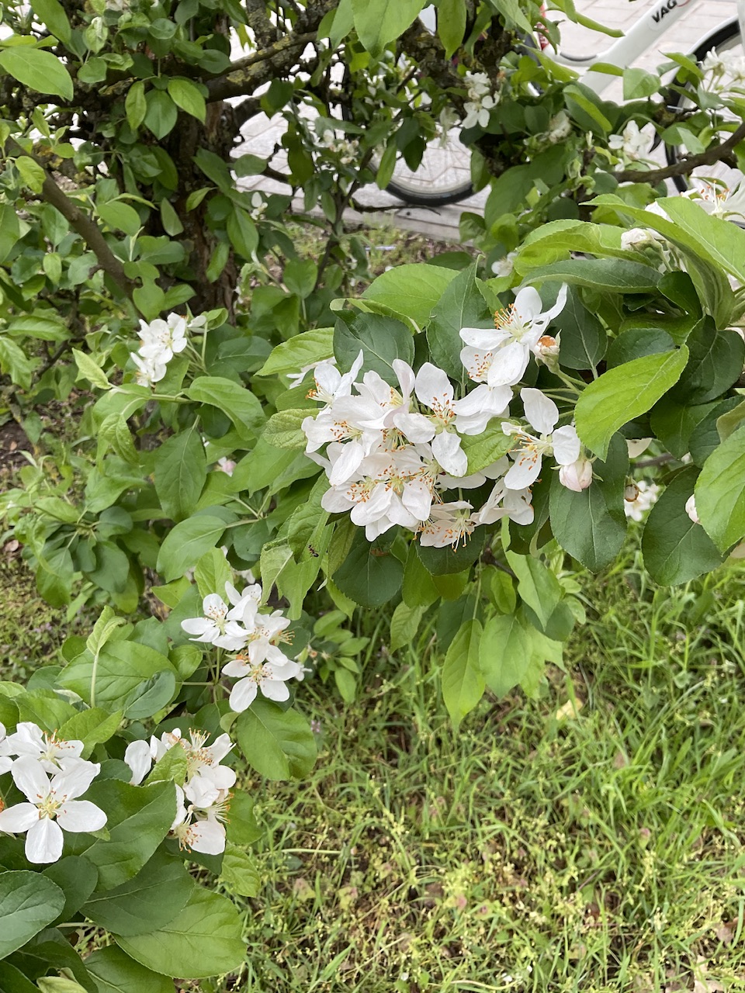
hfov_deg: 48.2
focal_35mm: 29
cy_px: 496
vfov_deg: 61.7
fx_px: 832
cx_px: 372
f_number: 1.8
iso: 16
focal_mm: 3
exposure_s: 1/125
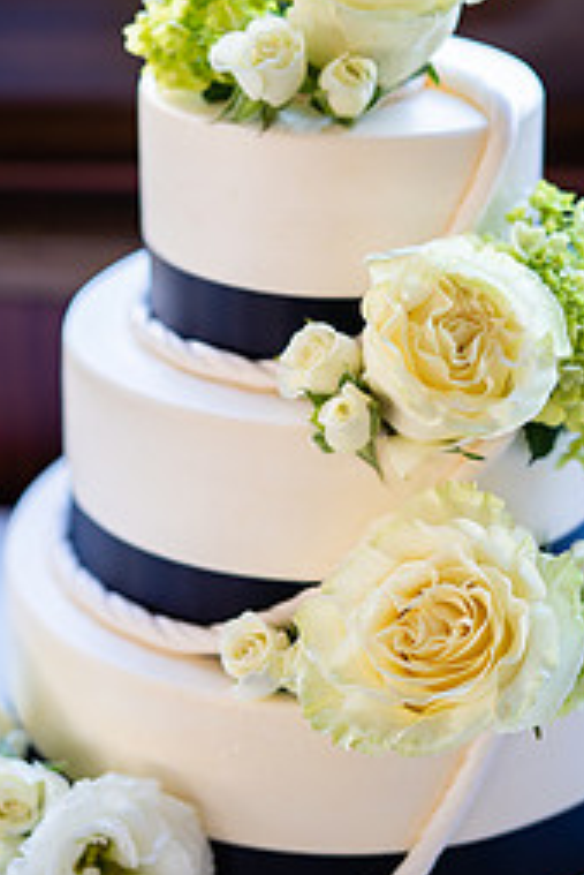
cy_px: 429
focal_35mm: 89
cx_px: 287
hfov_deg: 15.4
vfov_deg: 22.9
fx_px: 2163
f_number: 1.4
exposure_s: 1/320
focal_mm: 50
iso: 160
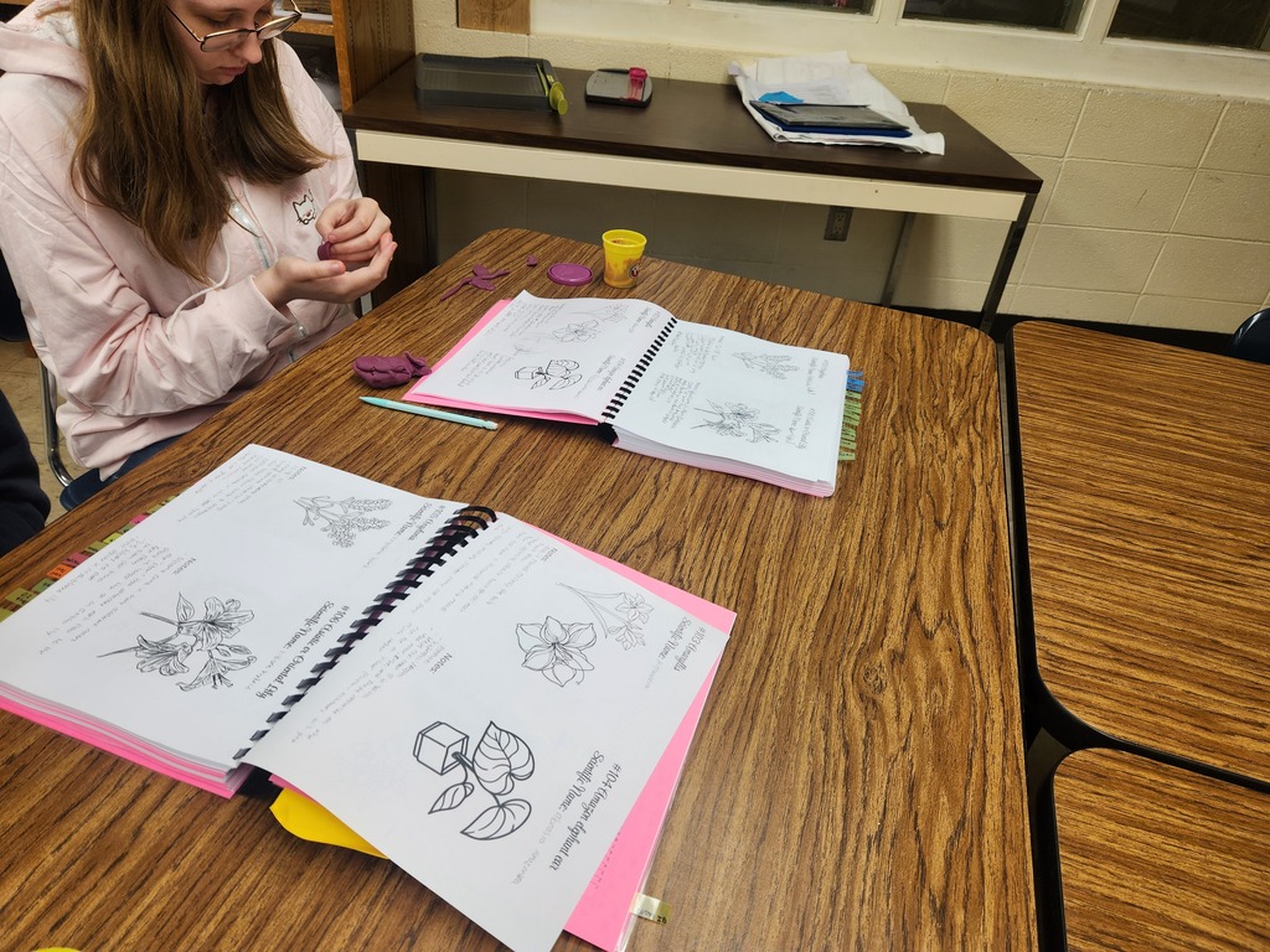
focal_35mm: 23
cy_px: 476
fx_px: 844
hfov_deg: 73.9
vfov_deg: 58.9
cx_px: 635
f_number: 1.8
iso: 50
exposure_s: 1/120
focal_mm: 5.4
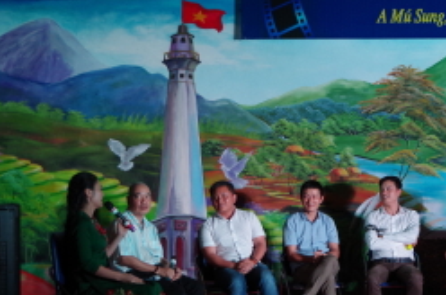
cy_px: 164
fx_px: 1149
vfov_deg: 14.6
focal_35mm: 93
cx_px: 486
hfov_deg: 20.9
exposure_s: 1/60
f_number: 4
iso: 400
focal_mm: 28
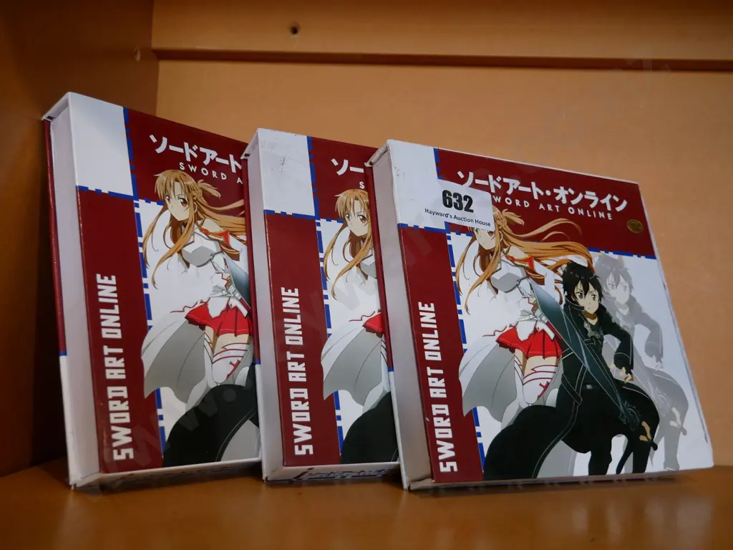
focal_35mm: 34
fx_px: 720
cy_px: 275
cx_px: 366
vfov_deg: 41.8
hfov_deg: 54.0
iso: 320
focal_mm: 17
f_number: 3.8
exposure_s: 1/60
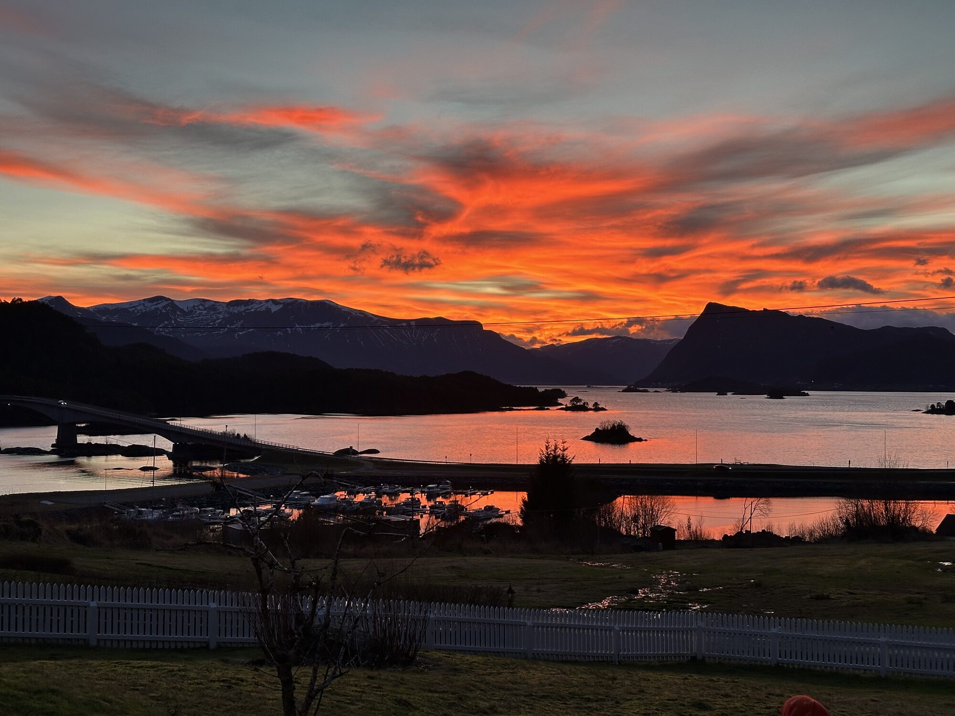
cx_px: 478
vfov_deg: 30.3
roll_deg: +0.1
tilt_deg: +0.8
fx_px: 1324
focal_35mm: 48
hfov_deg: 39.7
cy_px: 358
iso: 64
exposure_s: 1/121
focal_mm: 6.86
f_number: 1.78
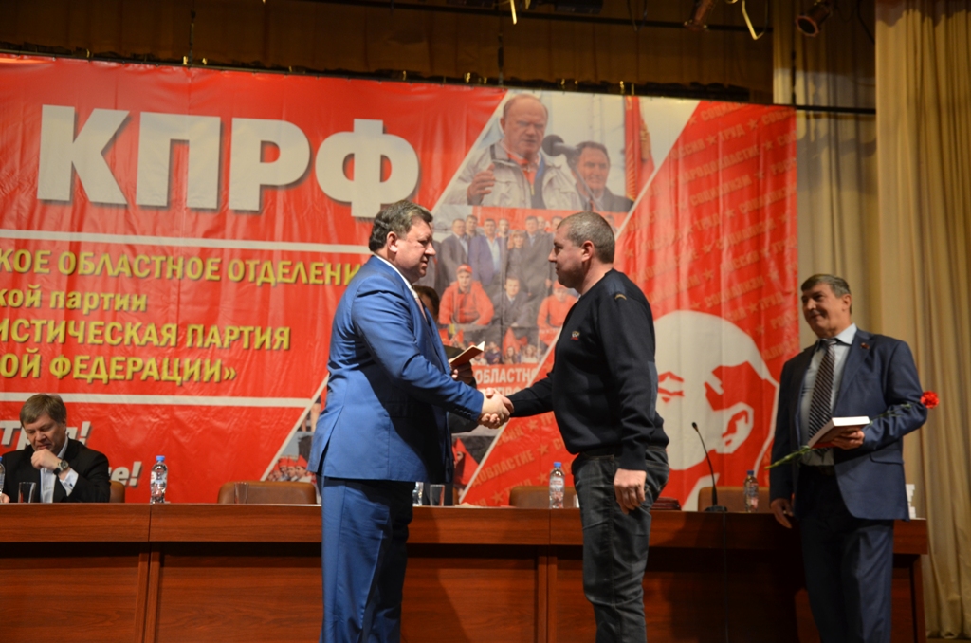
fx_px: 1292
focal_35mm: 48
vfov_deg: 27.9
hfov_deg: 41.2
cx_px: 486
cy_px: 322
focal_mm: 32
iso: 640
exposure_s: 1/60
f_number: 4.2
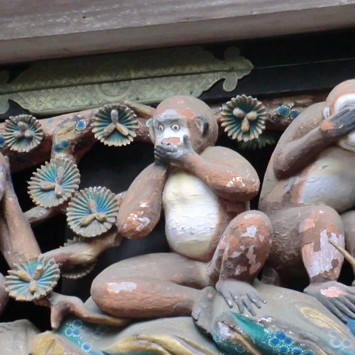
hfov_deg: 7.4
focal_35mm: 236
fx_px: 2738
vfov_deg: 7.4
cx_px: 196
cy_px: 177
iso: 800
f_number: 5.2
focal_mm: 35.7
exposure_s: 1/125
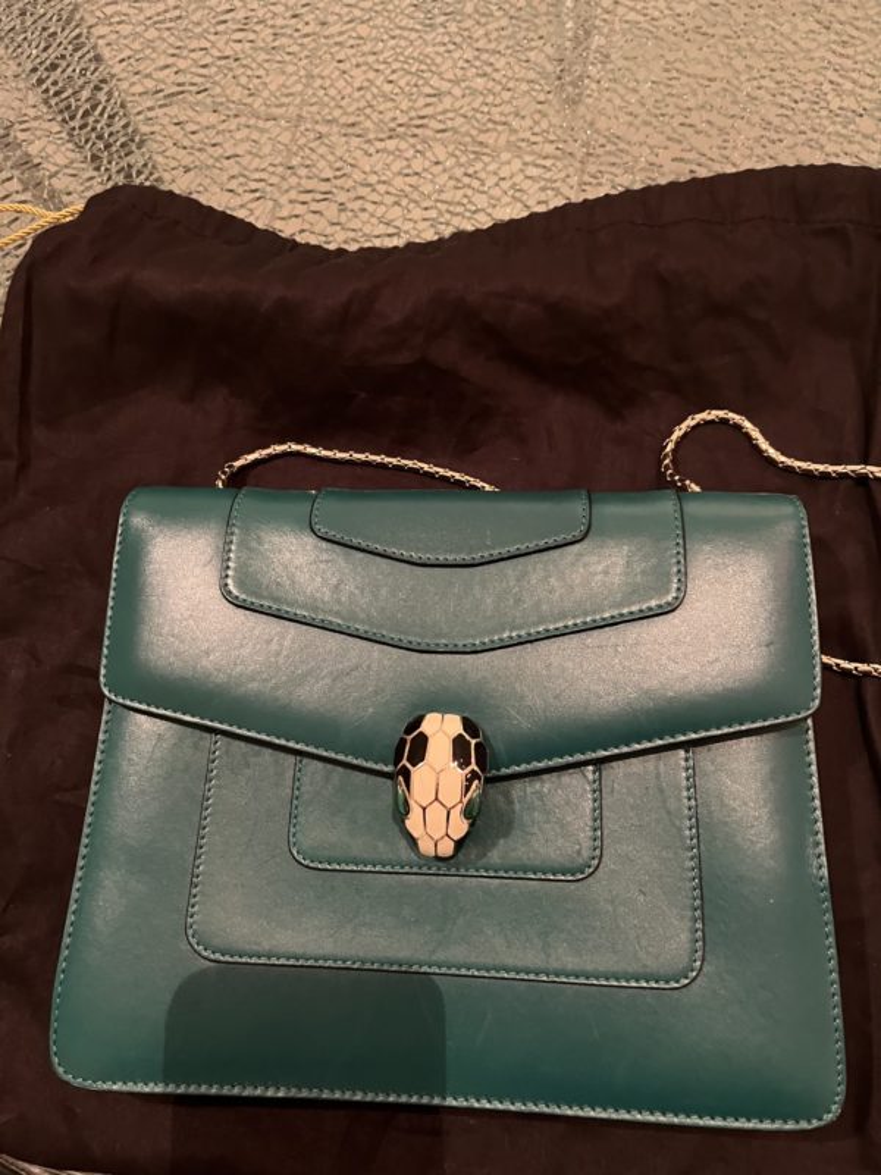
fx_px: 882
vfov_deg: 67.3
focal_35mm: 26
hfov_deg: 53.1
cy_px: 588
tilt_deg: -77.7
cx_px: 440
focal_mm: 5.1
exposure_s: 1/25
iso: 500
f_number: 1.6
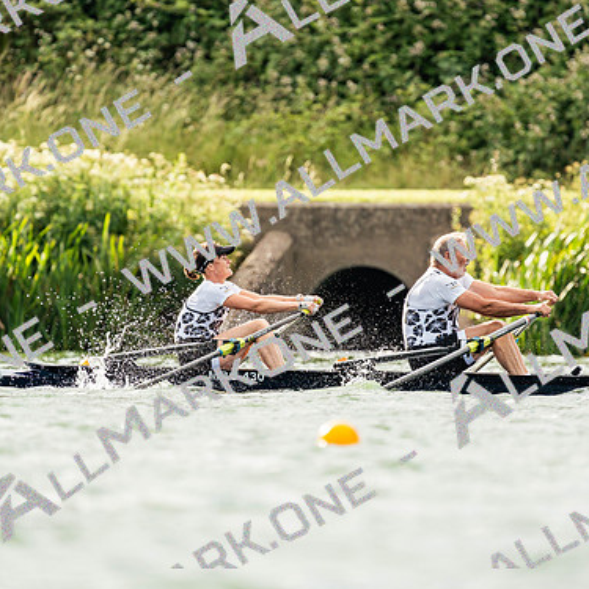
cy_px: 299
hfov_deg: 2.2
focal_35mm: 788
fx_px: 15169
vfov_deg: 2.2
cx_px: 316
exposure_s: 1/2000
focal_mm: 600
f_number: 6.3
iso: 500
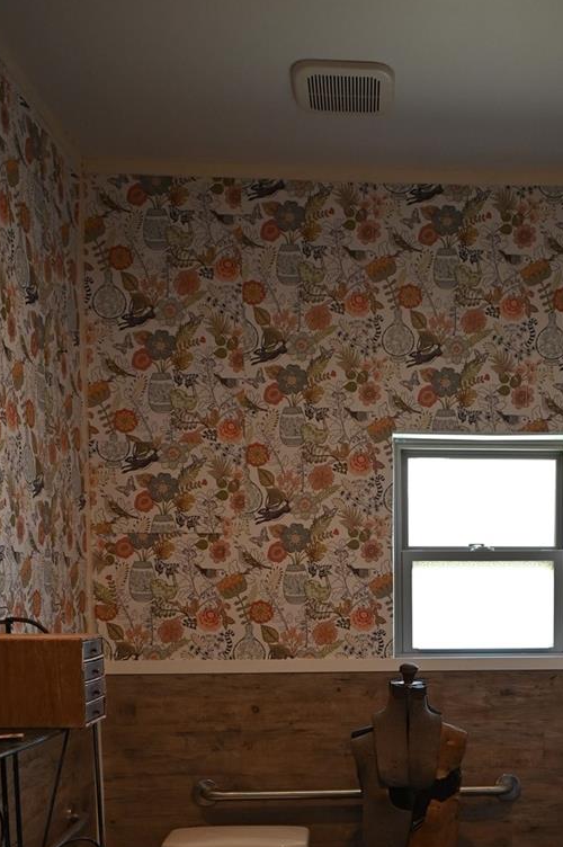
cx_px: 439
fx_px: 1151
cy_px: 714
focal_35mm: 49
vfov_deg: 38.4
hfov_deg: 27.0
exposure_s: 1/125
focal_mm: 24
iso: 720
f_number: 4
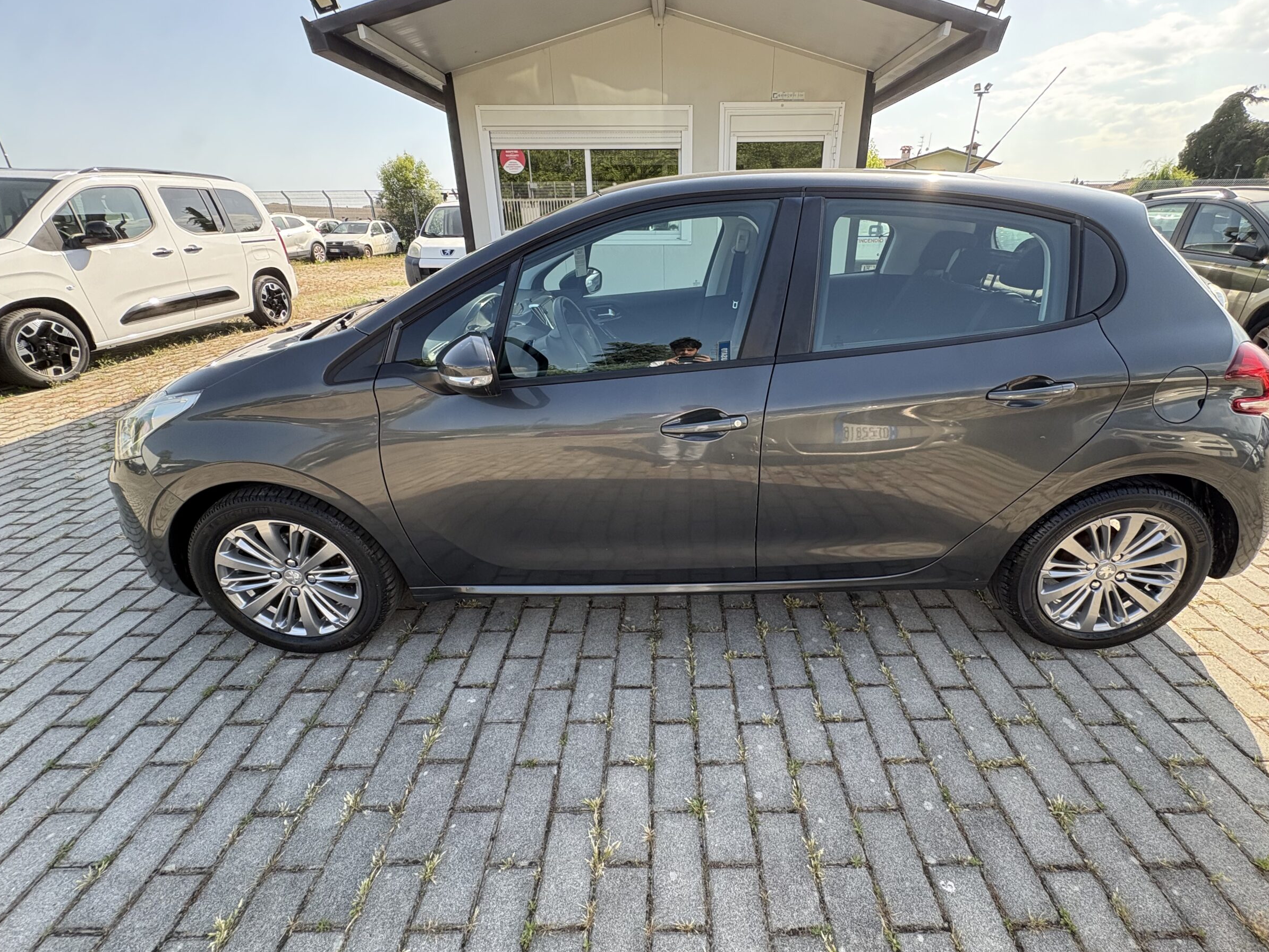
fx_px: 550
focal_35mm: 15
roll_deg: +1.1
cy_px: 445
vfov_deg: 81.6
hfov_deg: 98.0
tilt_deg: -22.4
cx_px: 676
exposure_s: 1/317
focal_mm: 2.22
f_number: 2.2
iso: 64
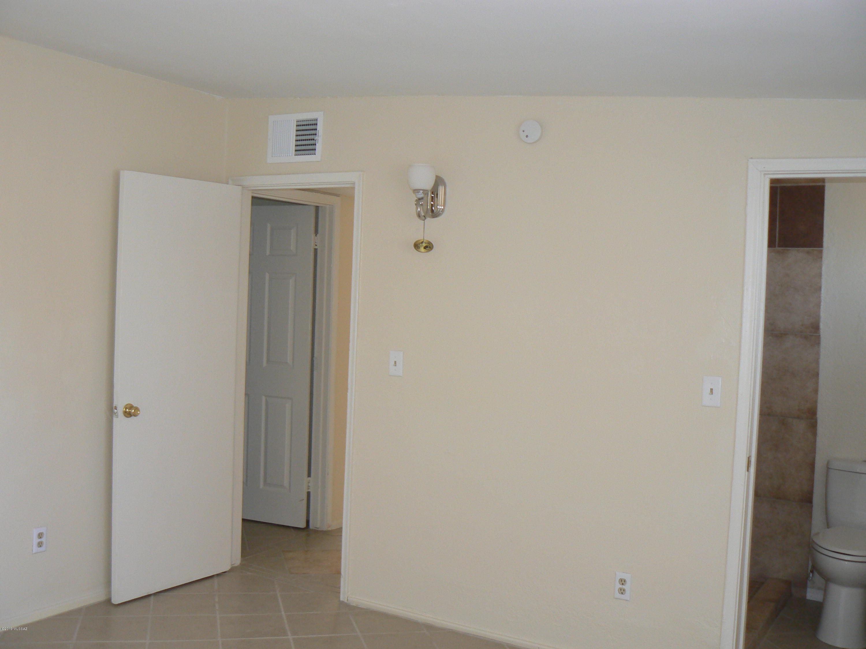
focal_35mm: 36
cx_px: 433
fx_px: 901
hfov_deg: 51.4
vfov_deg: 39.7
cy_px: 324
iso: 100
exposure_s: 1/13
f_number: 2.8
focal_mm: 6
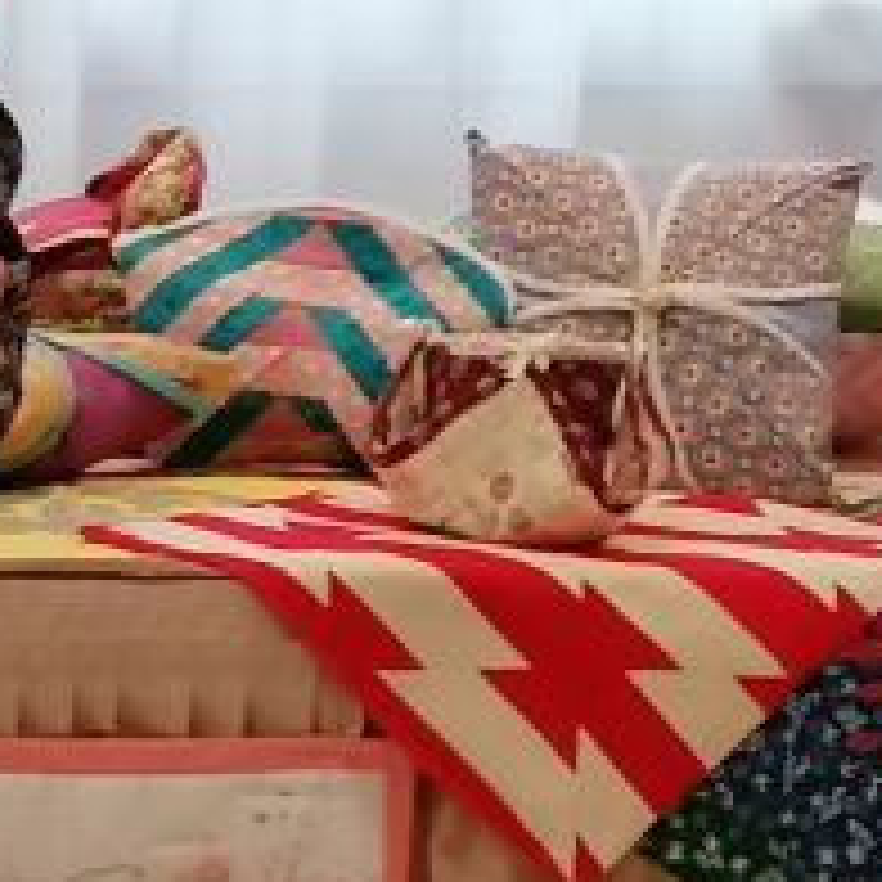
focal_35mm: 244
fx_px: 7034
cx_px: -675
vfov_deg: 7.2
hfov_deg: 7.0
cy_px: 738
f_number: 1.8
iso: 160
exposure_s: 1/50
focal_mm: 4.75
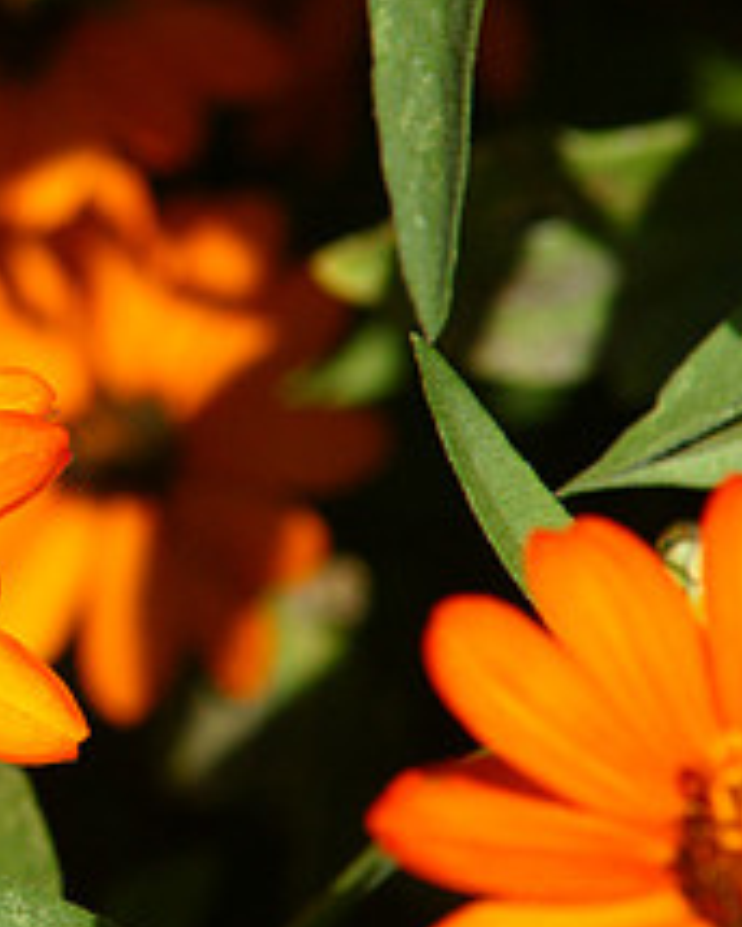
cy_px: 498
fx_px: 21933
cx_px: -345
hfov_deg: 1.9
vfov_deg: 2.4
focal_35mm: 799
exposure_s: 1/1000
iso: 800
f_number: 10
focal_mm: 210
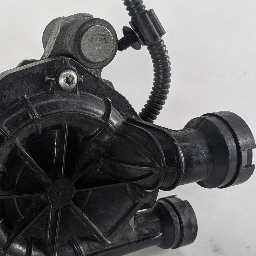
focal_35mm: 58
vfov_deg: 29.5
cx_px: 78
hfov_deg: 29.3
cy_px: 111
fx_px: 485
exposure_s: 1/205
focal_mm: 4.53
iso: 40
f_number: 1.7
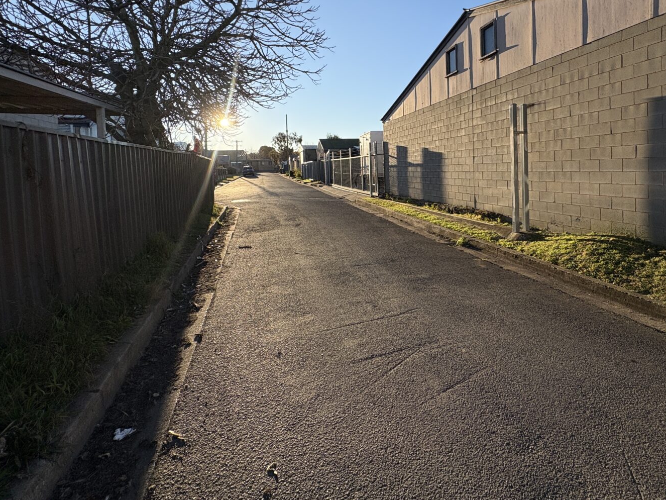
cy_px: 177
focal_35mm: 19
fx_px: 366
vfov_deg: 67.3
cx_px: 402
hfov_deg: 83.6
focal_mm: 2.22
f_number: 2.2
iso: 64
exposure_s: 1/1420
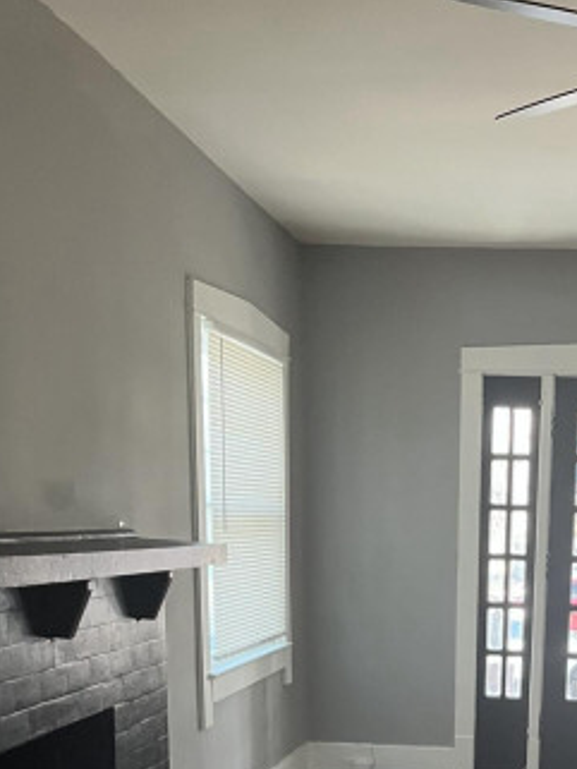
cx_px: 498
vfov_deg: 32.3
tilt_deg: -12.5
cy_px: 792
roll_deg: -3.6
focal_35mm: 54
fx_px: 1199
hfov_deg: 26.3
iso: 250
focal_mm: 5.1
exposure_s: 1/60
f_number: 1.6
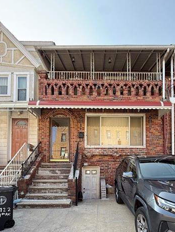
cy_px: 162
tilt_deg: +2.7
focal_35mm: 23
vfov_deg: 70.7
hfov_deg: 58.8
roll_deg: -0.1
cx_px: 97
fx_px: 155
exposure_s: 1/157
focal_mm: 2.22
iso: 50
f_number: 2.2
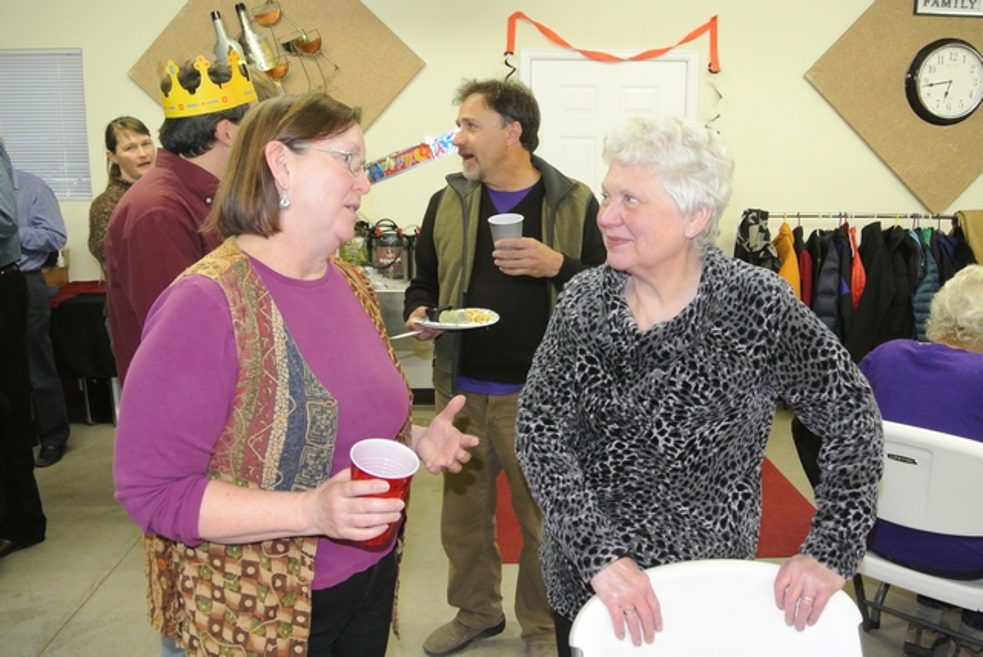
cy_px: 328
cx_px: 492
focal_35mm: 31
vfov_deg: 42.4
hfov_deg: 60.2
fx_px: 847
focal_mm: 11.8
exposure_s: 1/60
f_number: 3.8
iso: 800
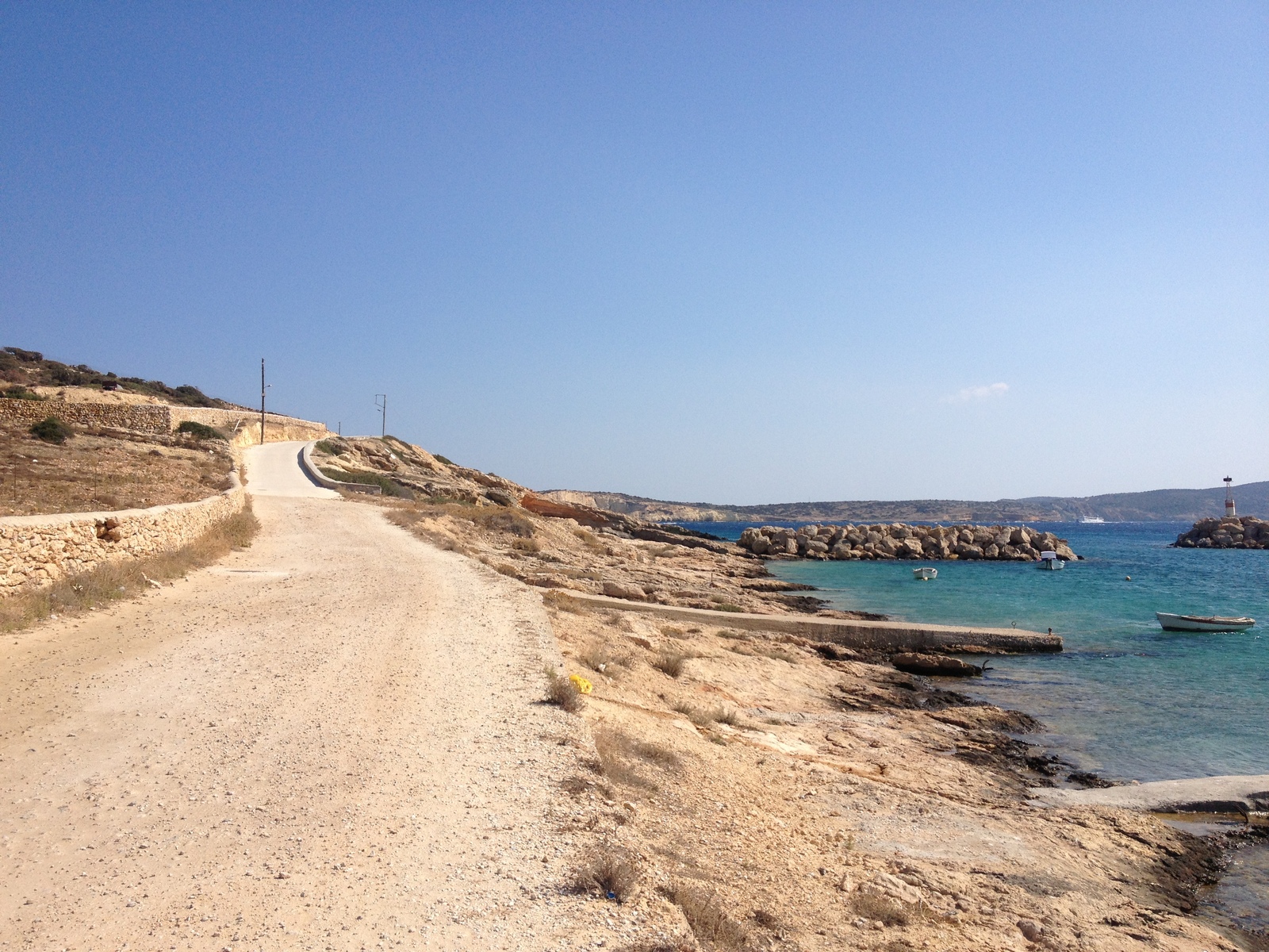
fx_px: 1283
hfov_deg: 52.6
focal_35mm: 35
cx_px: 634
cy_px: 476
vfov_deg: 40.7
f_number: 2.4
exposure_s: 1/2907
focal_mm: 4.28
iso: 50
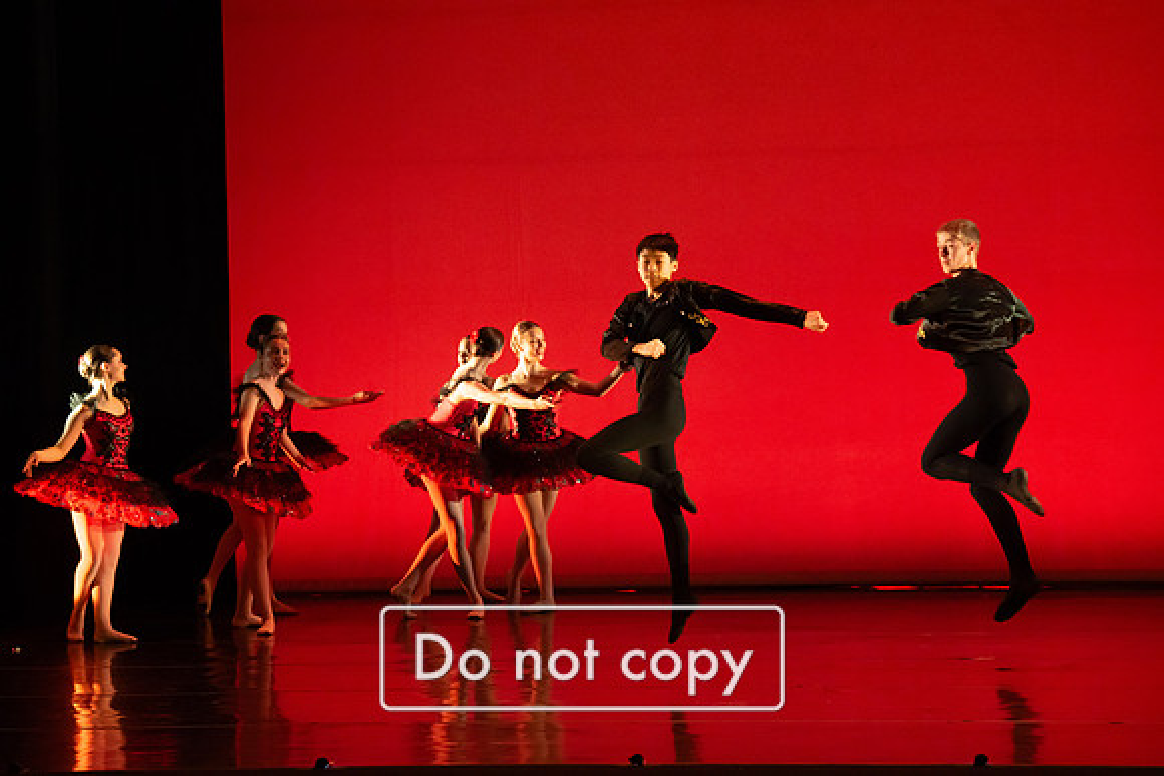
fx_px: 3266
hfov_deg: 20.2
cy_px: 388
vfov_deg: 13.6
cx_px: 582
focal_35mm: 101
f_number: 4.5
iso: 4000
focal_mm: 101
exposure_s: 1/250
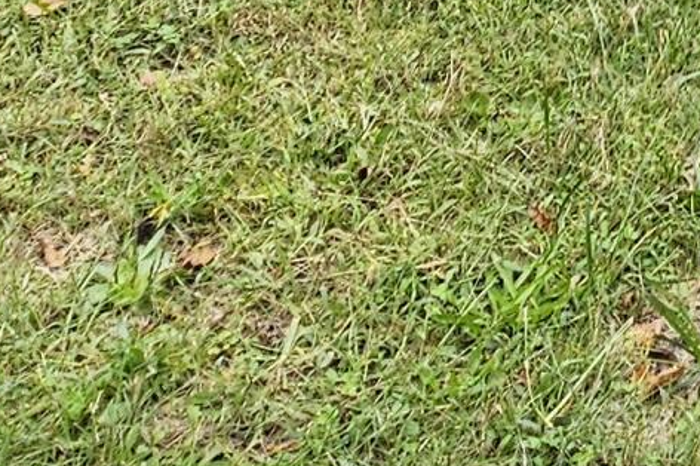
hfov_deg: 19.2
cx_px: 1185
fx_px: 1671
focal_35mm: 86
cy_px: -652
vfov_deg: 12.5
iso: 64
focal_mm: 2.2
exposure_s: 1/359
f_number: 2.2
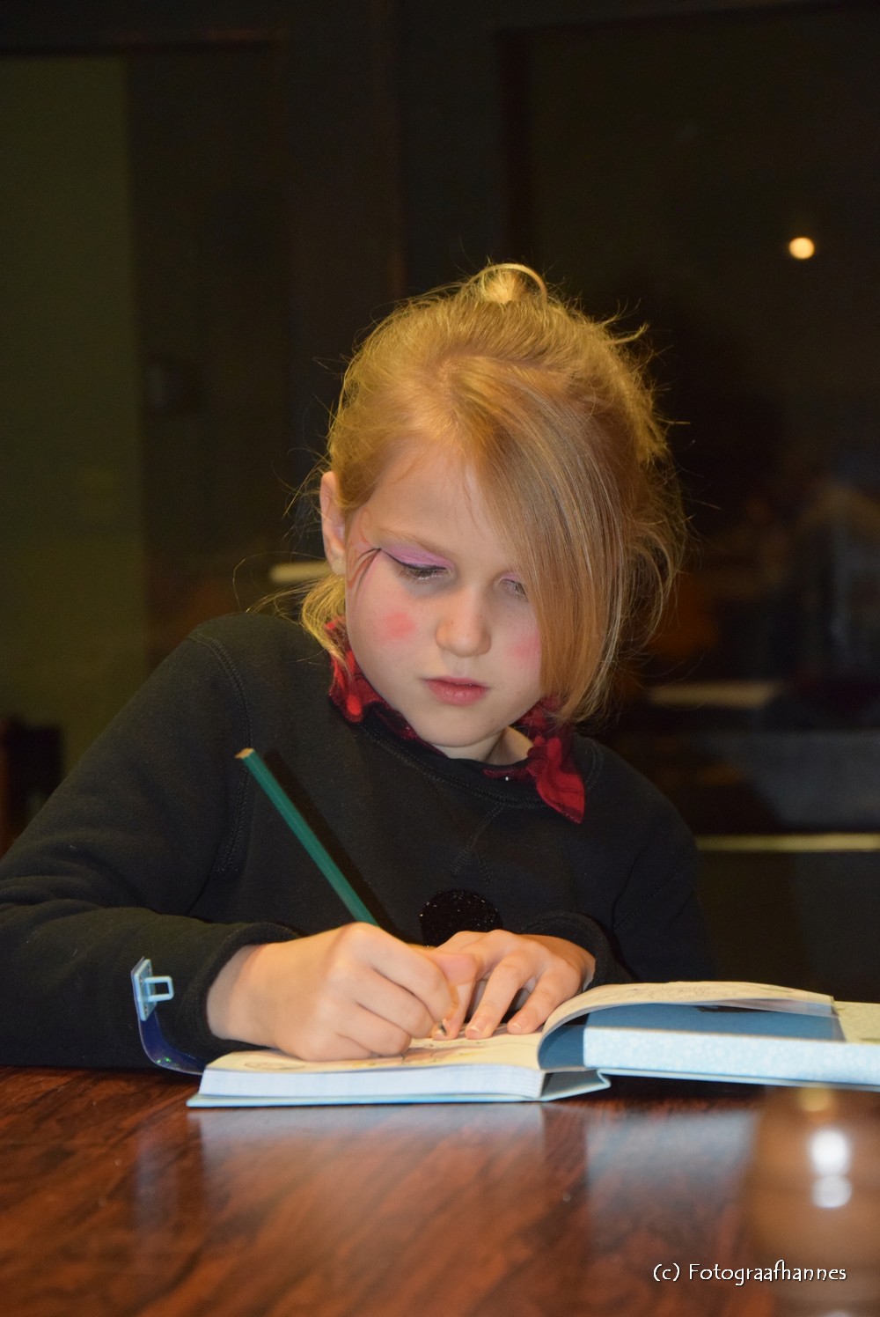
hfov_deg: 14.7
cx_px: 440
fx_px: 3403
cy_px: 658
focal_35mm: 93
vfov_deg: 21.9
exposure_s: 1/60
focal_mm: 62
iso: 2800
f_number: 5.3
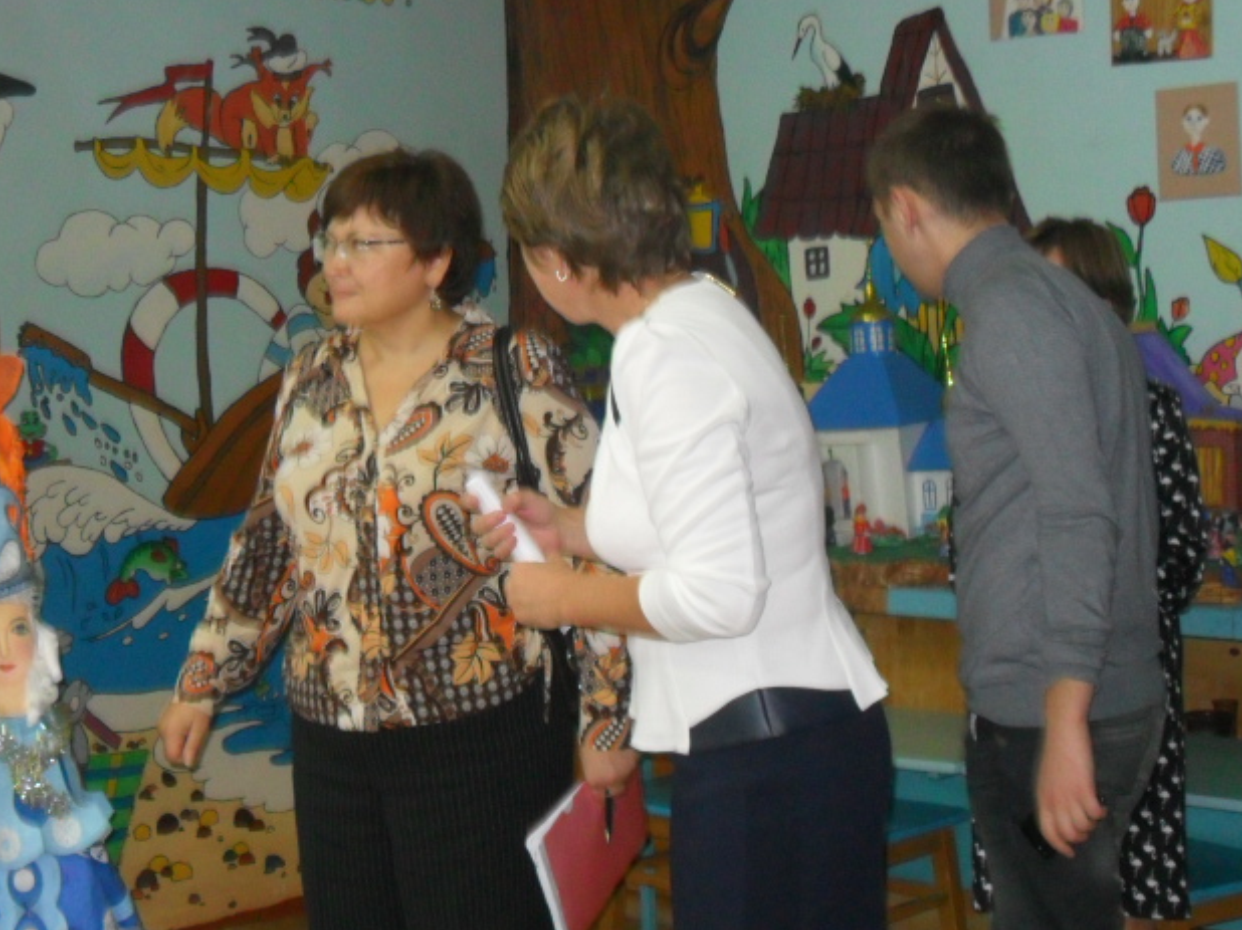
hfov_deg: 33.1
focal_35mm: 58
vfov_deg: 25.2
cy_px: 424
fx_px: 2080
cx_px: 458
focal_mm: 6.2
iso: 200
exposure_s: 1/45
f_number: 2.8
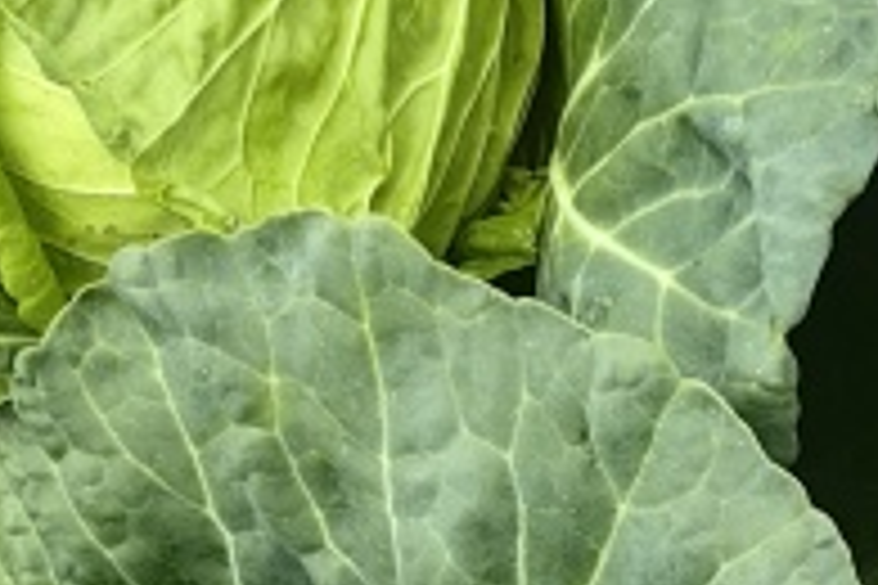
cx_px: 1468
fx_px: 3609
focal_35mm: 148
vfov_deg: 8.8
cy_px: 1123
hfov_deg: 12.8
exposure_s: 1/221
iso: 50
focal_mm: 5.75
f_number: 2
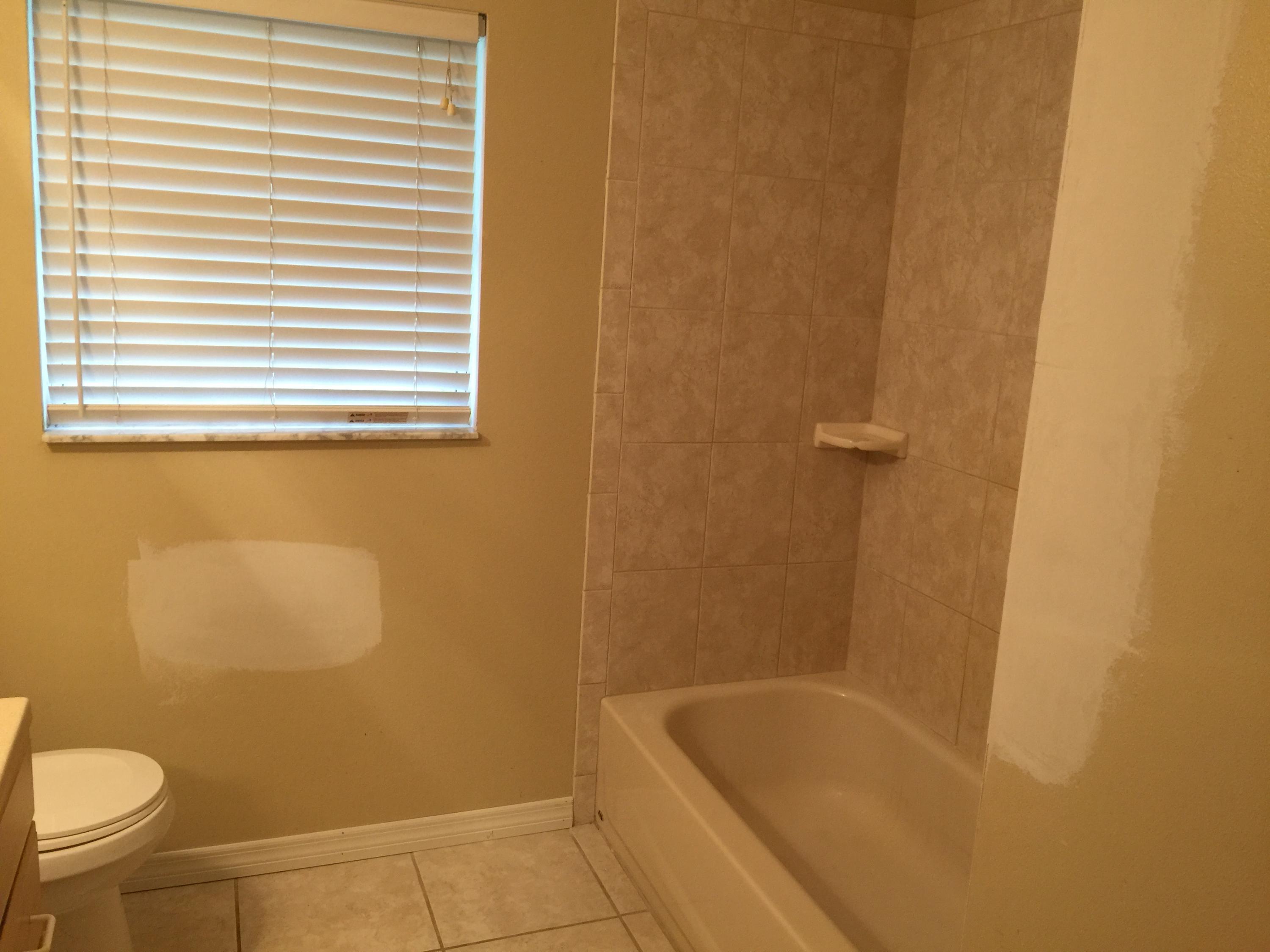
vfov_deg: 48.2
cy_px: 476
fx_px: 1064
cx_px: 635
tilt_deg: -11.3
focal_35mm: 29
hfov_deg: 61.7
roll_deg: -3.2
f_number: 2.2
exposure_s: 1/15
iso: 64
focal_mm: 4.15
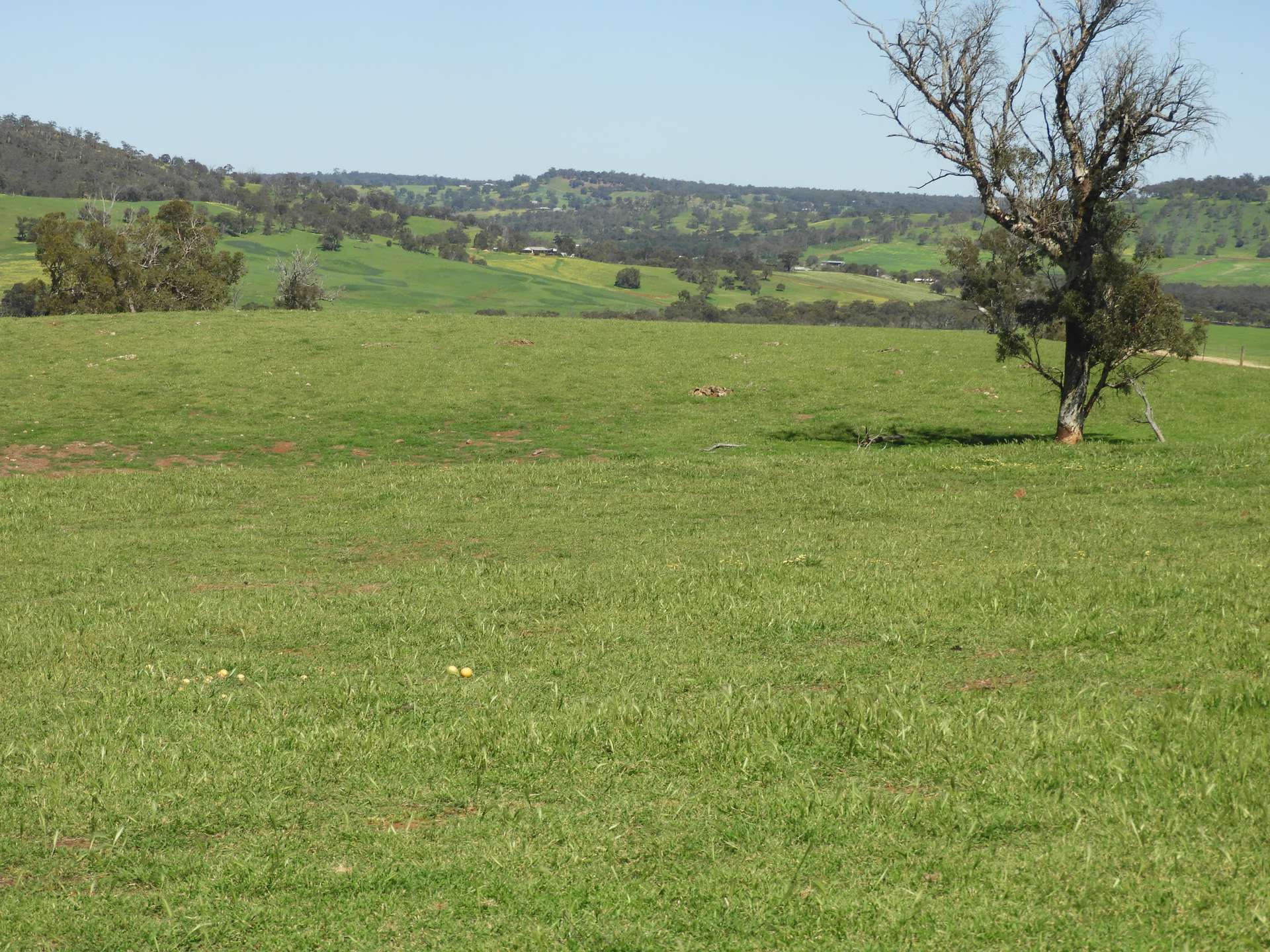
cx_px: 635
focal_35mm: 95
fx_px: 3485
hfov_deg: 20.7
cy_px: 476
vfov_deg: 15.6
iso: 100
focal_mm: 17
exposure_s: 1/800
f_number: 4.8
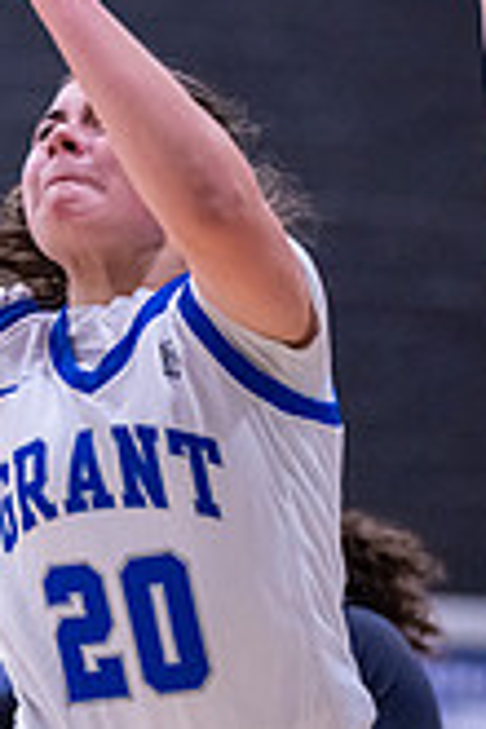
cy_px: 654
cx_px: 84
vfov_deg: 6.3
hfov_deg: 4.2
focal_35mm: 328
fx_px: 6641
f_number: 2.8
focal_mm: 120
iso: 11400
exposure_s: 1/1000
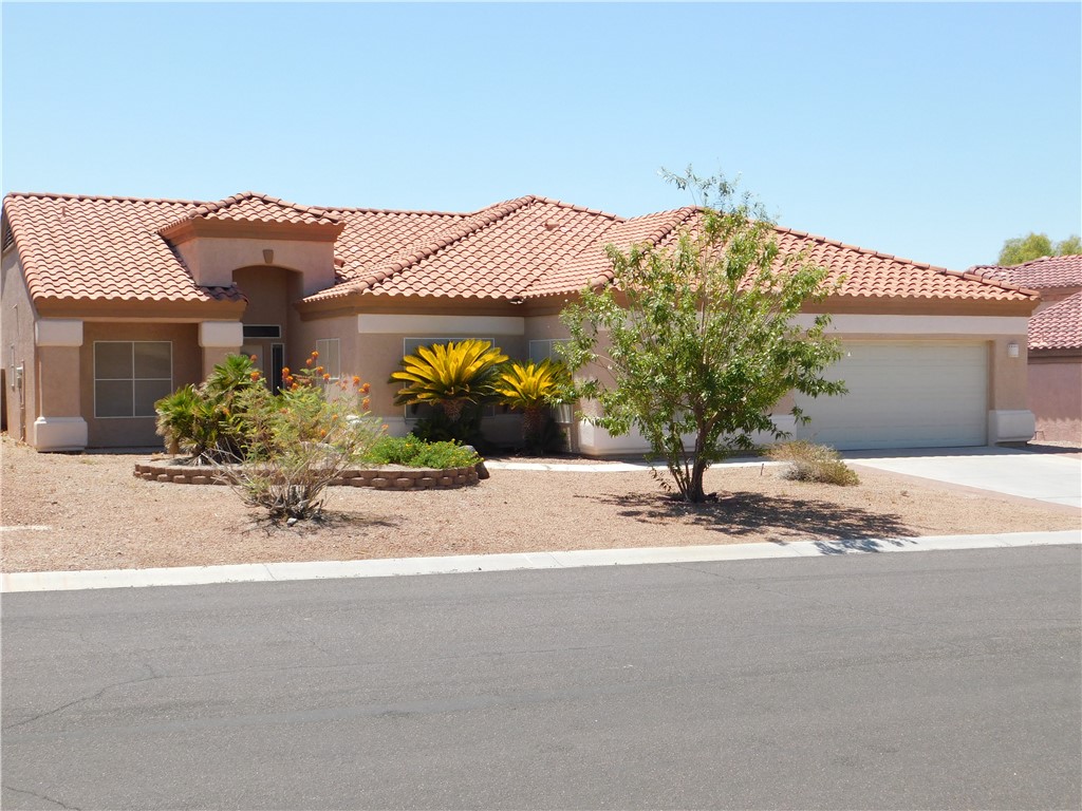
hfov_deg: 42.1
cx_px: 541
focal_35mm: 45
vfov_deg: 32.2
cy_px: 406
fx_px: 1407
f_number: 3.7
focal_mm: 8
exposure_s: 1/800
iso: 125
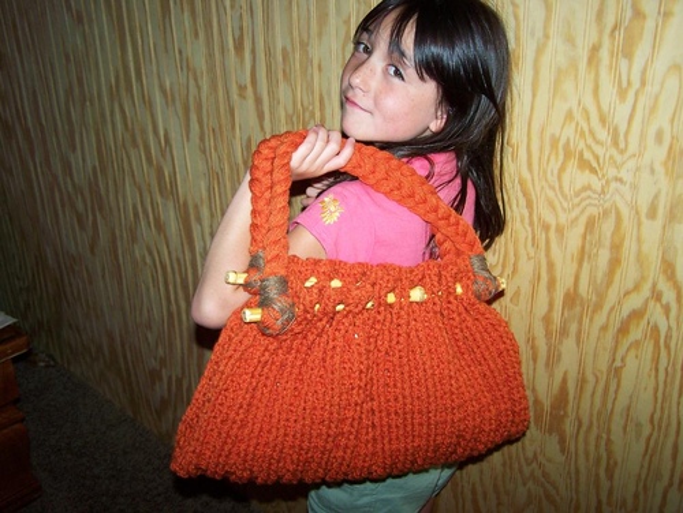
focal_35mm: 38
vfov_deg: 37.8
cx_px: 342
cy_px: 256
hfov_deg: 48.9
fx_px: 750
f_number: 2.8
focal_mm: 6.3
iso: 160
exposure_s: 1/60
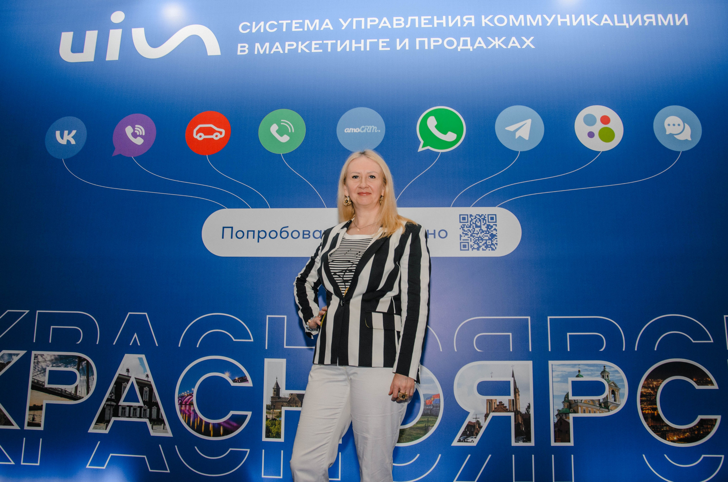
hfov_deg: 64.7
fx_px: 575
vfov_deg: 45.5
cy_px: 228
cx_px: 364
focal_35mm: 28
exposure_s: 1/125
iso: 125
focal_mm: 18
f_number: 3.5
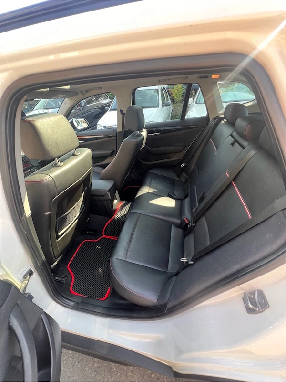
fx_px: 143
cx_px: 143
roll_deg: +5.1
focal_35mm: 13
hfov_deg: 89.9
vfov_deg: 106.2
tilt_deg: -32.7
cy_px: 191
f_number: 1.8
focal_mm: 1.57
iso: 160
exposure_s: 1/99
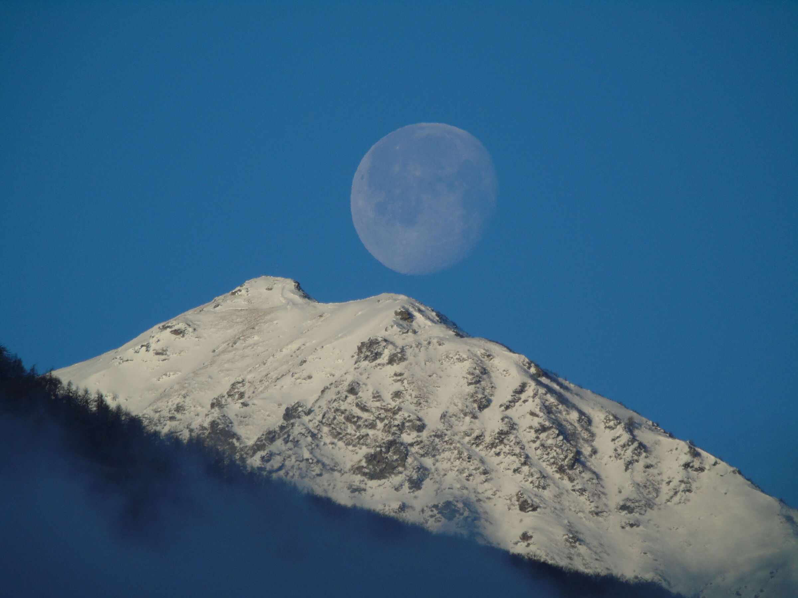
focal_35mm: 721
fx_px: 16621
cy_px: 299
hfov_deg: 2.8
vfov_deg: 2.1
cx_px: 399
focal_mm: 129
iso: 80
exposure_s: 1/500
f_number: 6
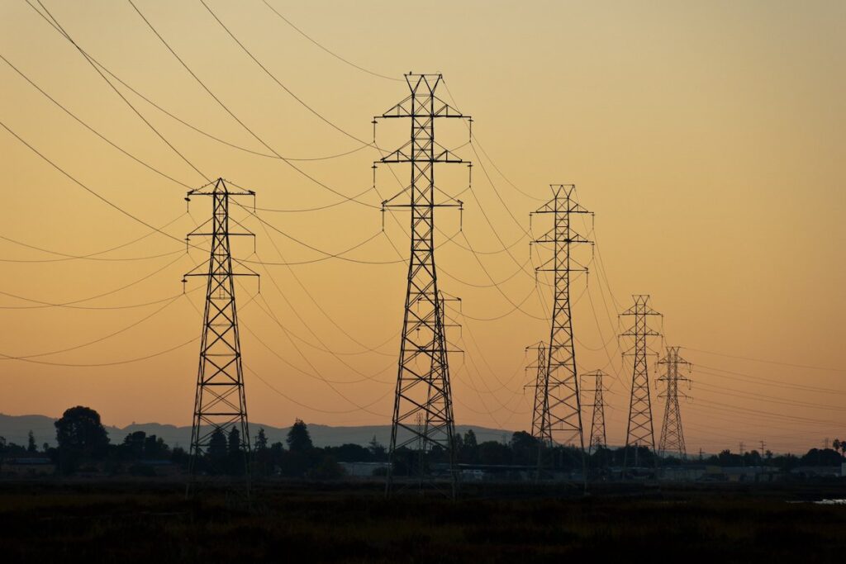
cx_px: 423
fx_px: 5993
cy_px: 282
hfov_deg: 8.1
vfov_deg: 5.4
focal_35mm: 255
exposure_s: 1/160
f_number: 7.1
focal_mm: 170
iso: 200
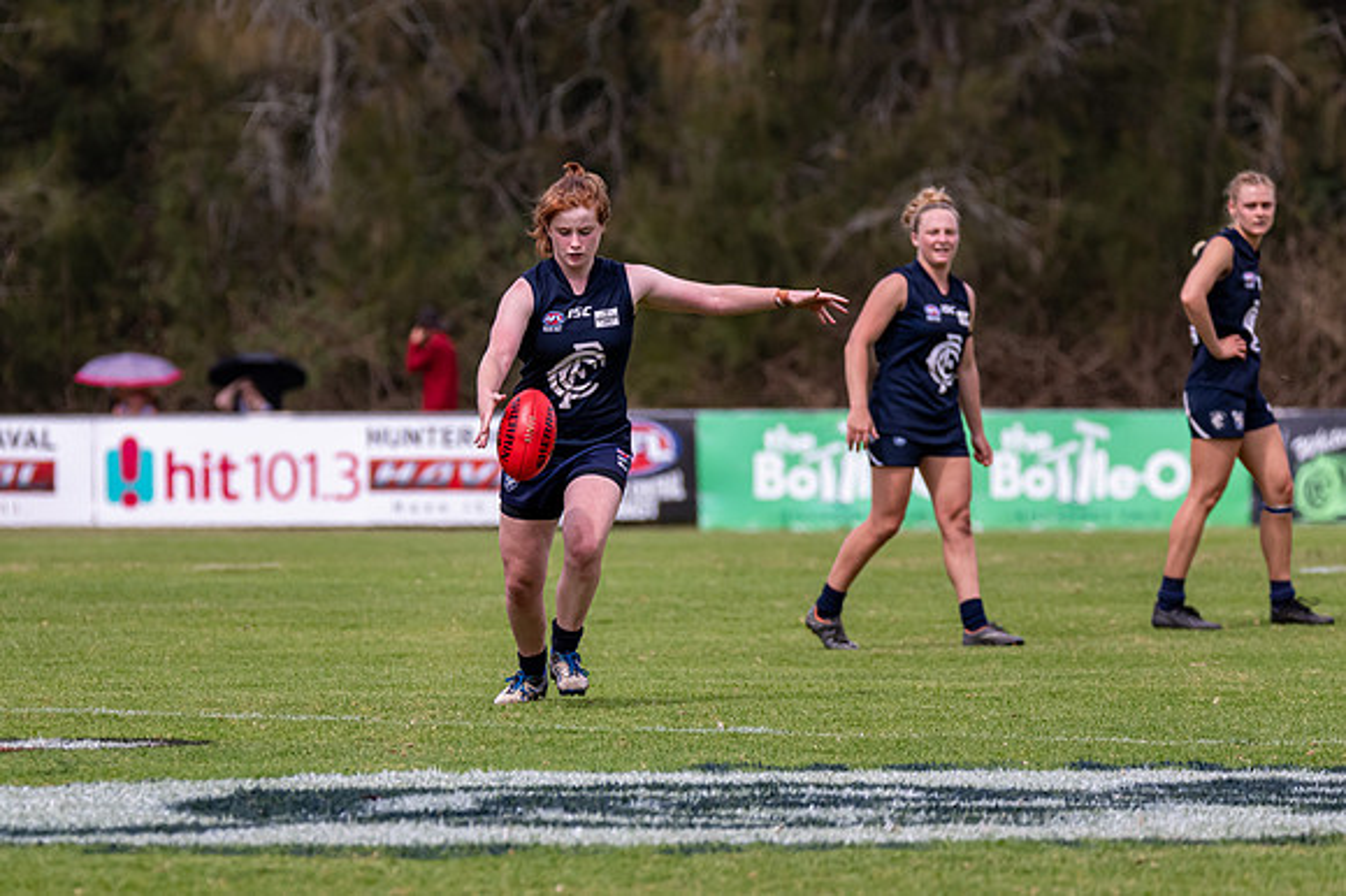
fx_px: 15680
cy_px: 455
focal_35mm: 420
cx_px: 471
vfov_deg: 3.3
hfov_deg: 4.9
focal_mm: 300
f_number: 6.3
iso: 800
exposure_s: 1/2500
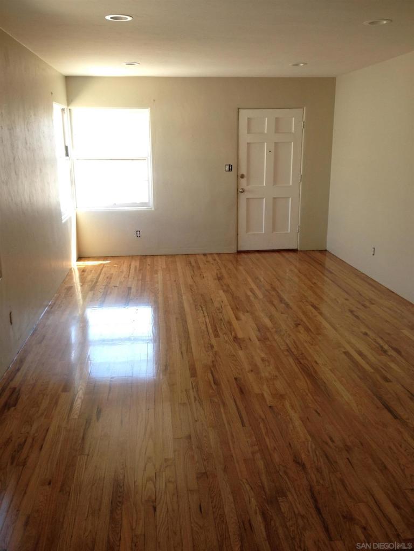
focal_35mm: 35
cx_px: 207
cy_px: 276
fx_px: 558
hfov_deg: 40.7
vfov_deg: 52.6
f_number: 2.4
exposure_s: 1/60
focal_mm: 4.28
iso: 50
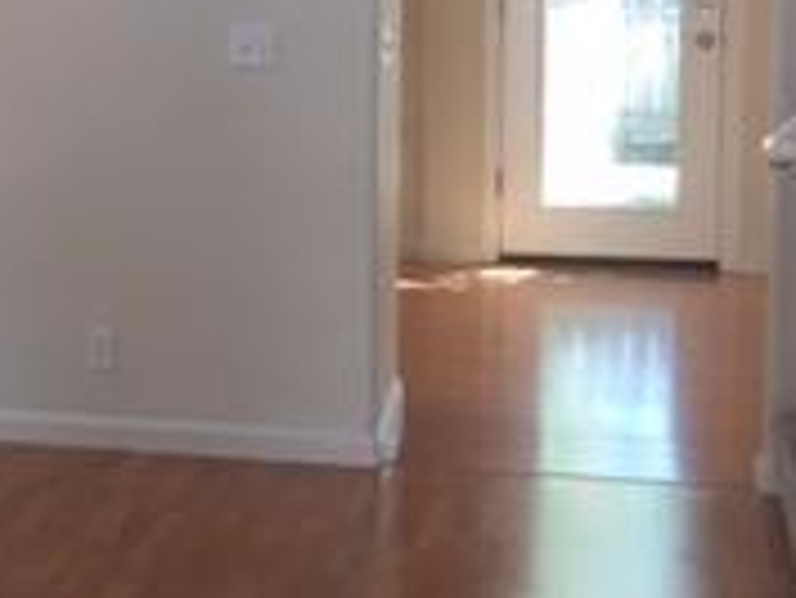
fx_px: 2416
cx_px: -454
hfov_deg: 16.7
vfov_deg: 14.0
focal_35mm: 105
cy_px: 117
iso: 32
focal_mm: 4.15
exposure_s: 1/30
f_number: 2.2
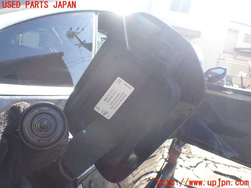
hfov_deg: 60.0
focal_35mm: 30
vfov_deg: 46.8
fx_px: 218
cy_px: 94
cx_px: 126
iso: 100
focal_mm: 5.4
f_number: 3.2
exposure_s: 1/200
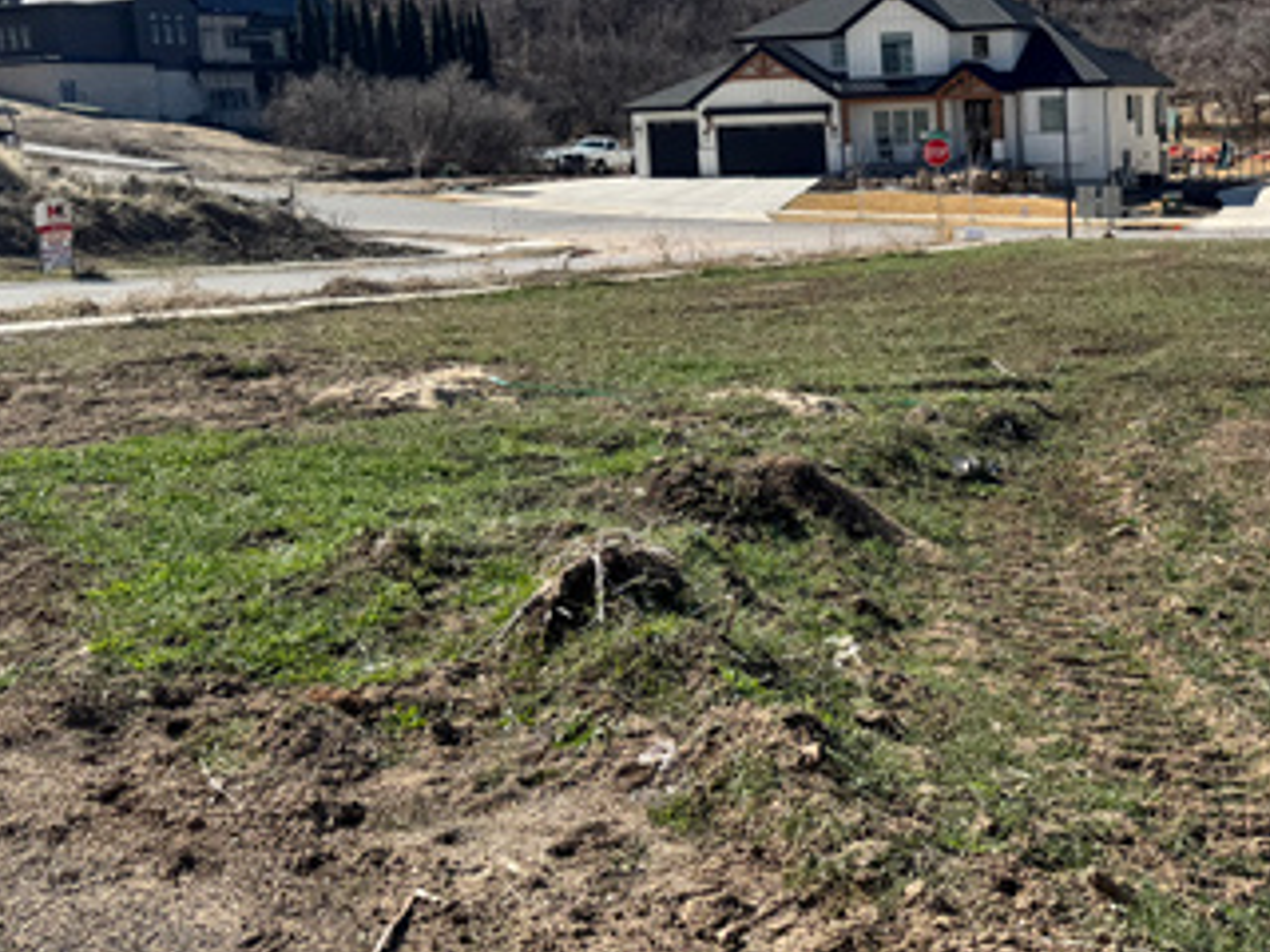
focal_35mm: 48
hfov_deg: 37.8
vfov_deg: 30.2
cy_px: 377
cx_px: 1064
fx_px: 1761
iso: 80
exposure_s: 1/4049
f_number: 1.78
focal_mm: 6.76
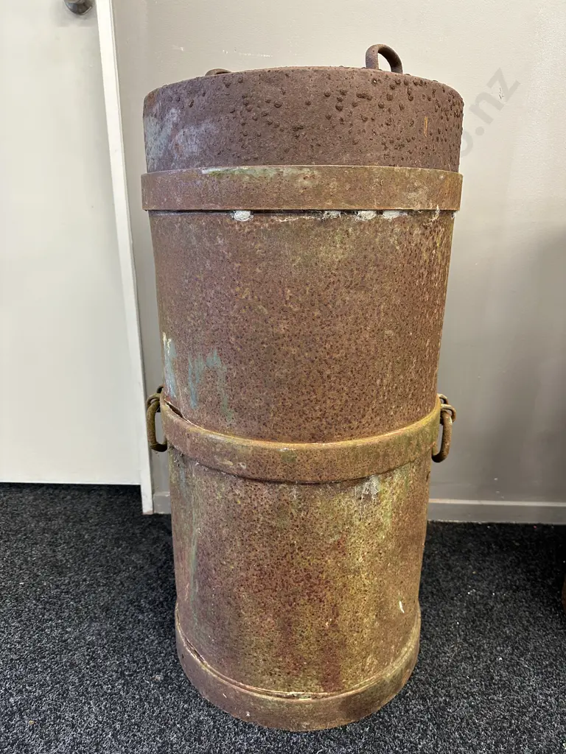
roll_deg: +0.3
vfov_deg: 71.6
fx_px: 523
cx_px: 283
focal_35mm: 24
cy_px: 377
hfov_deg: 56.8
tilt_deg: -17.0
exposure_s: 1/50
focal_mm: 6.86
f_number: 1.78
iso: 200
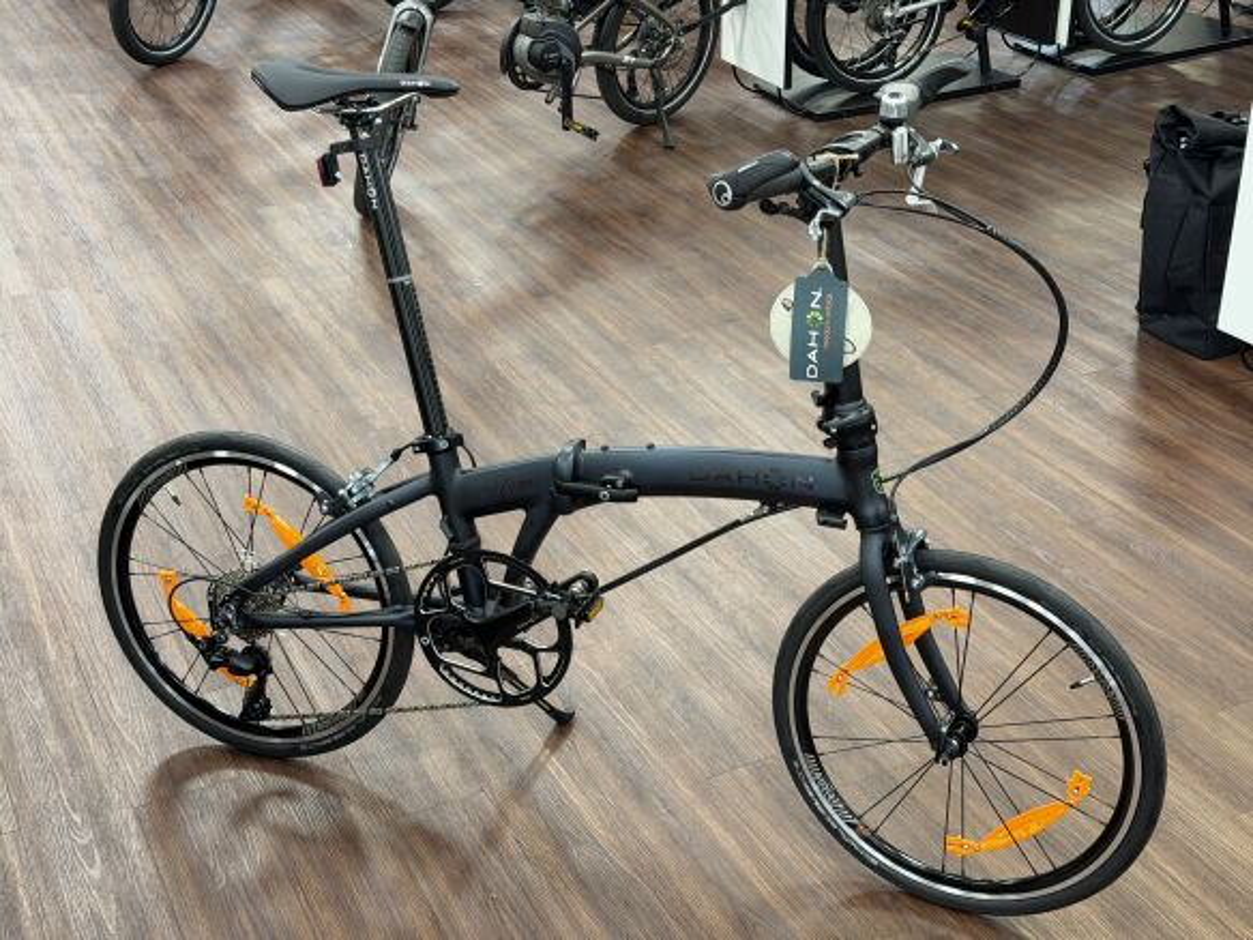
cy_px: 470
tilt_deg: -28.6
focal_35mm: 48
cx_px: 626
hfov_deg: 39.7
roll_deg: +1.0
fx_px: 1737
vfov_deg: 30.3
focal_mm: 6.76
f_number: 1.78
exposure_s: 1/50
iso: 125
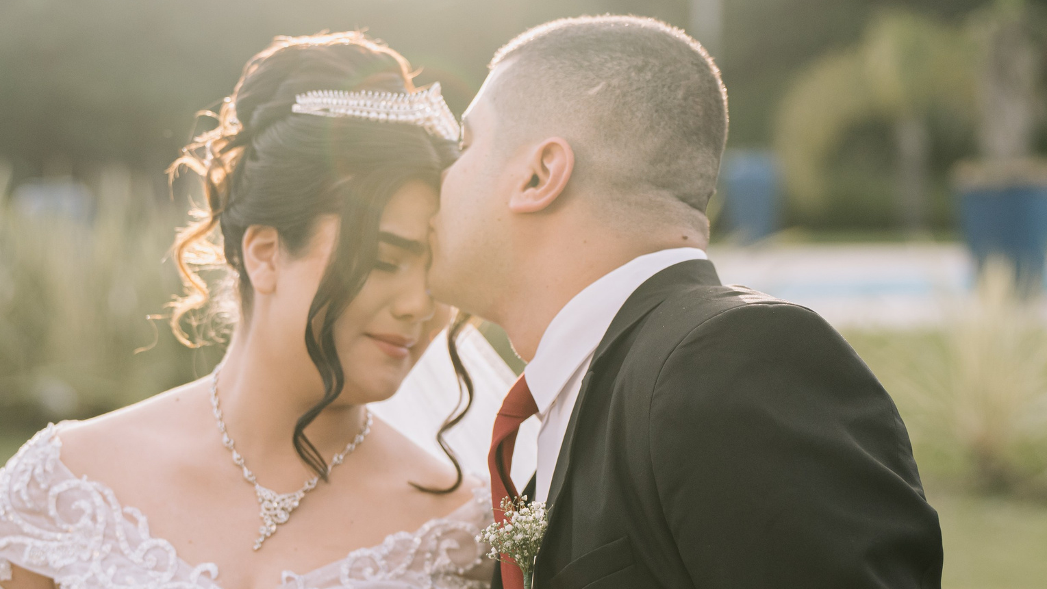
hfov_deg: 16.8
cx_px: 444
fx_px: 3554
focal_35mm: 128
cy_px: 444
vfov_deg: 9.5
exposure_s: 1/1000
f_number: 2.8
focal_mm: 73
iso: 500
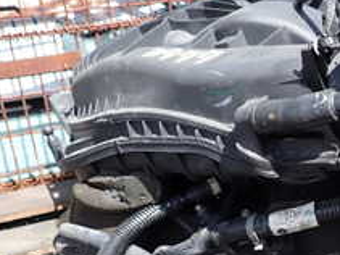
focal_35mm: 71
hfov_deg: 25.5
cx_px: 367
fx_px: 697
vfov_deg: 20.6
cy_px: 174
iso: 100
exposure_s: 1/400
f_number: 2.8
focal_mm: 4.5
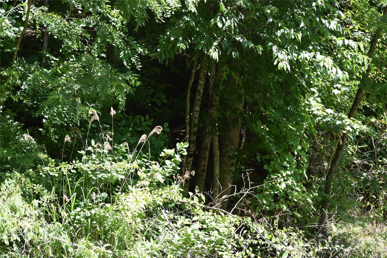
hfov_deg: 24.6
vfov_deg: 16.6
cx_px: 194
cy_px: 129
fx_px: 887
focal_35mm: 82
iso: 180
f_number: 5.6
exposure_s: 1/125
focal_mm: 55
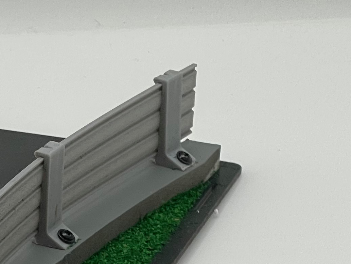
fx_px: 2059
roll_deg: +0.7
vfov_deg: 7.3
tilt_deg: -23.6
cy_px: 285
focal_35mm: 203
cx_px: -99
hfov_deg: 9.6
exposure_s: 1/99
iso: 40
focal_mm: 6
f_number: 2
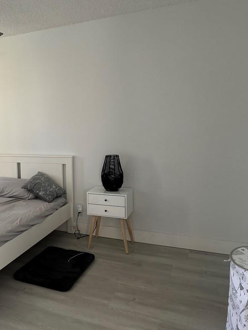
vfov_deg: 55.3
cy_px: 168
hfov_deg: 40.5
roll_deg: +2.2
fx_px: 315
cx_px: 37
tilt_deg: -9.0
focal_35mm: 33
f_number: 1.78
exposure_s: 1/60
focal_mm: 6.86
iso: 400
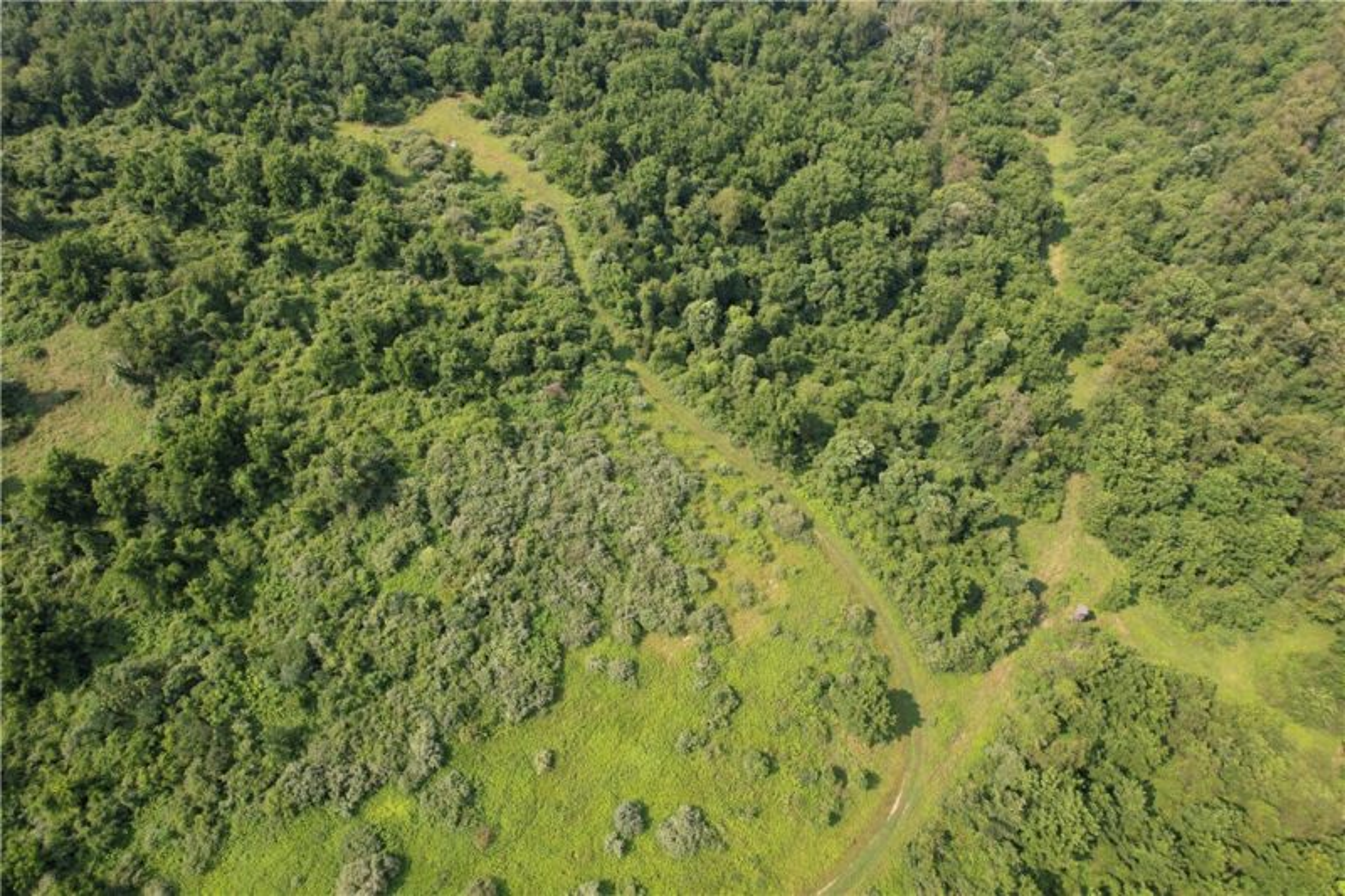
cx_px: 672
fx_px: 822
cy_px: 448
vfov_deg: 57.2
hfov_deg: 78.6
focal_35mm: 22
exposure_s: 1/640
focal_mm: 8.38
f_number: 2.8
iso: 100
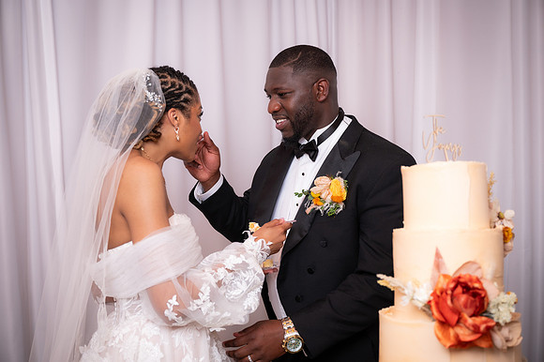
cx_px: 272
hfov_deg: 41.9
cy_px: 181
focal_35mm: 47
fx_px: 710
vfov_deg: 28.6
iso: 800
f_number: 4
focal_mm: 47
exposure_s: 1/250
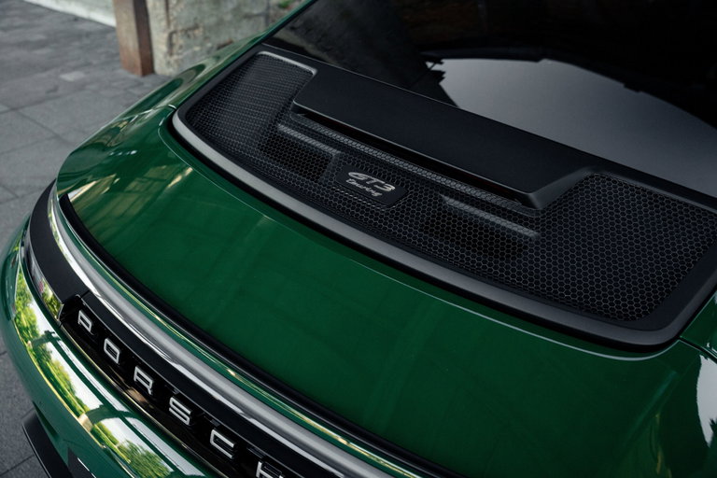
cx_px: 358
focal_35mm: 36
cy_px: 239
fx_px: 723
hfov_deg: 52.8
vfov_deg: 36.6
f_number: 5
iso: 1600
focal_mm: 36.3
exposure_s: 1/250
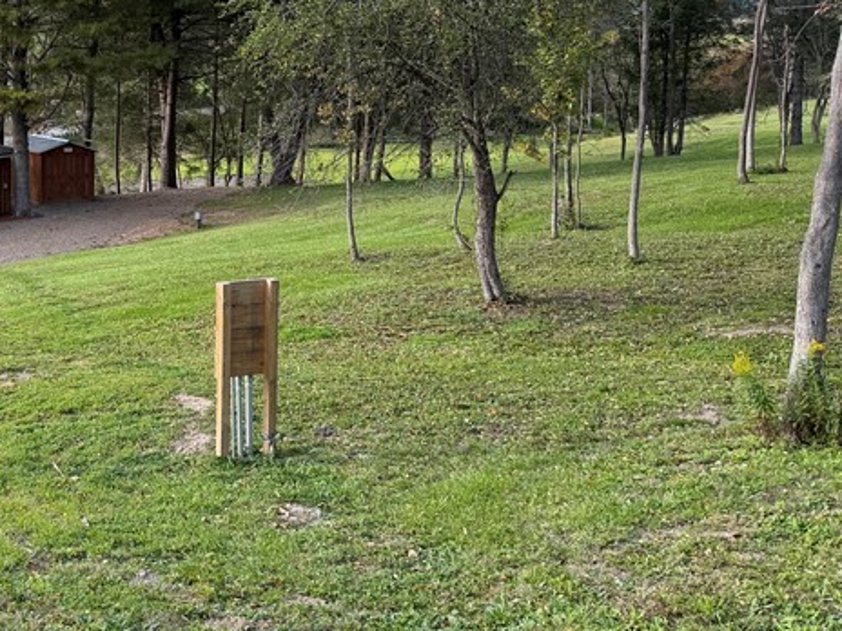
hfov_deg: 32.0
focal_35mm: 53
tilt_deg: -8.8
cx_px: -80
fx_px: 1289
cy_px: 216
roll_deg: +0.2
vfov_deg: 27.4
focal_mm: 6.76
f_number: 1.78
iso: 100
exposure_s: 1/979
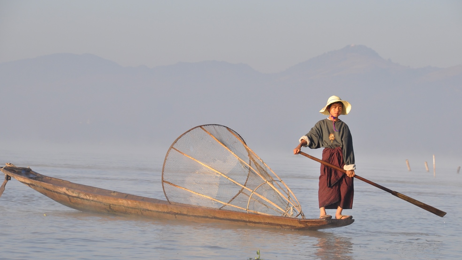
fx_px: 1905
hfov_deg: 13.8
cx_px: 233
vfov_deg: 7.8
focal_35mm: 156
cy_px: 149
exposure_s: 1/320
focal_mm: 95
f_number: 8
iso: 200
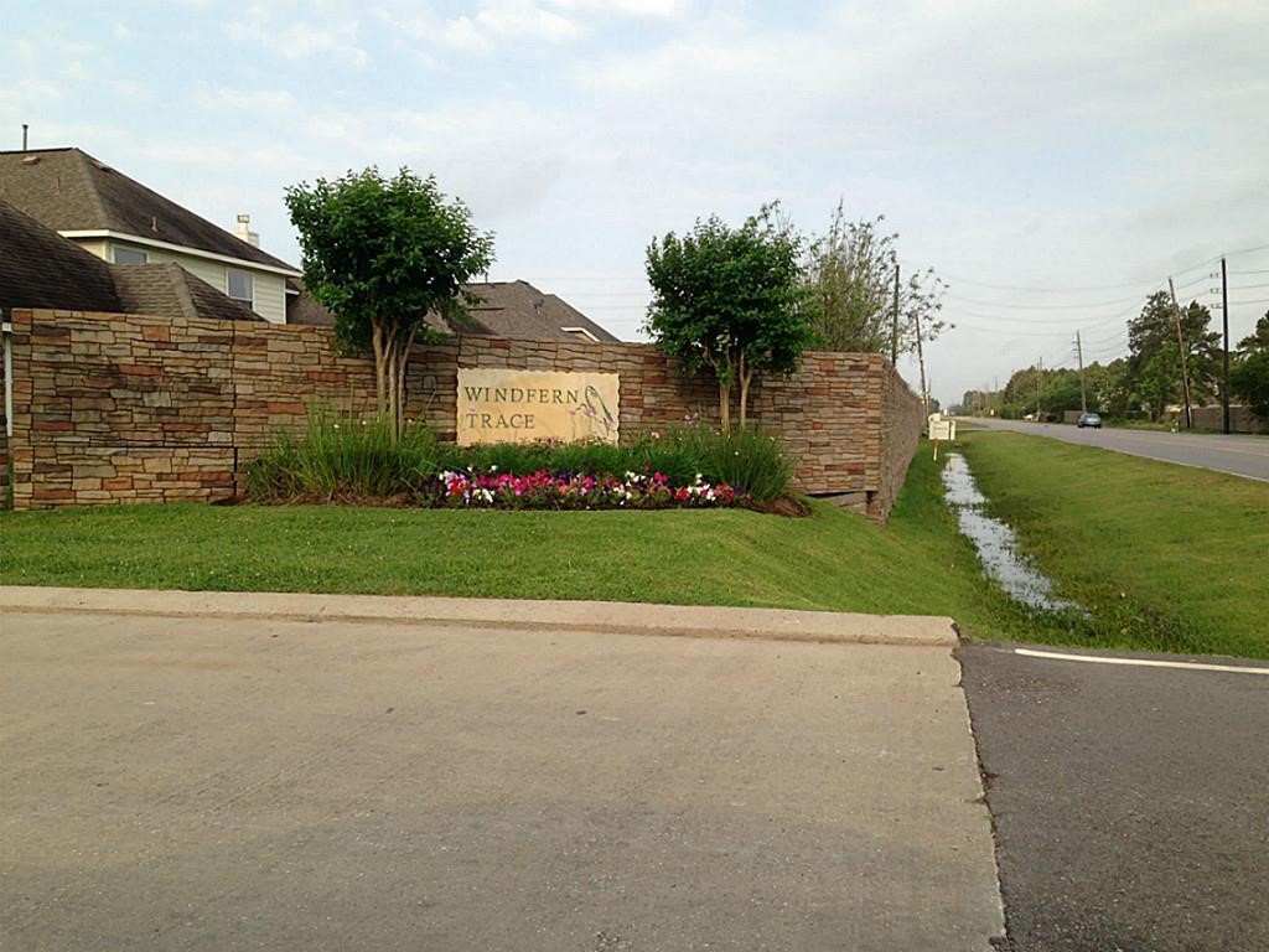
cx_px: 634
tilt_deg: -3.5
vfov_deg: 42.9
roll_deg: -0.6
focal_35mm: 33
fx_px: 1210
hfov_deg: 55.4
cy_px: 476
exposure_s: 1/678
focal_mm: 4.12
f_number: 2.4
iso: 50
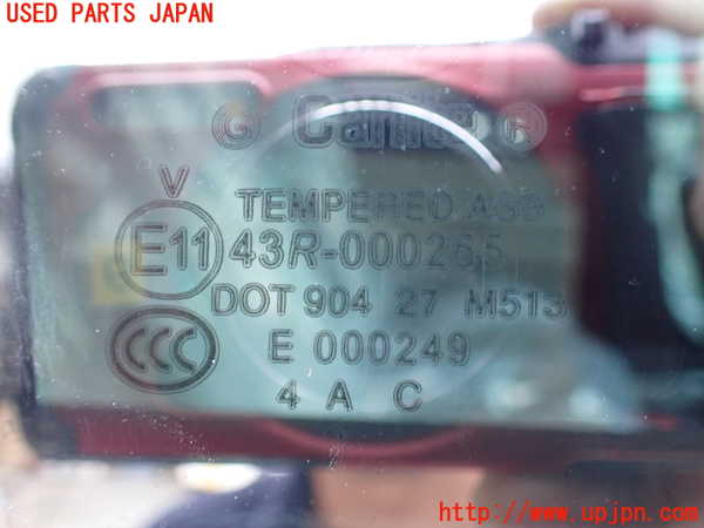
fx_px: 610
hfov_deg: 60.0
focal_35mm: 30
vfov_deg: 46.8
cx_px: 352
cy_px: 264
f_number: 2.3
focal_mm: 5.4
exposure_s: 1/100
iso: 800
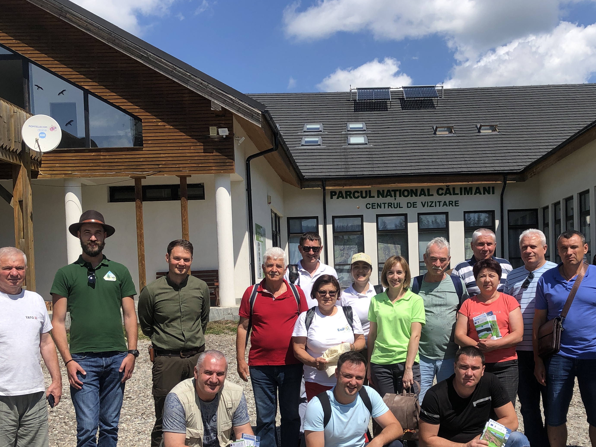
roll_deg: +2.0
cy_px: 302
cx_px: 370
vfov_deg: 34.8
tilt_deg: -1.4
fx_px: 706
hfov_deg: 45.4
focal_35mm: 41
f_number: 1.8
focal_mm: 4
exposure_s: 1/2288
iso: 20
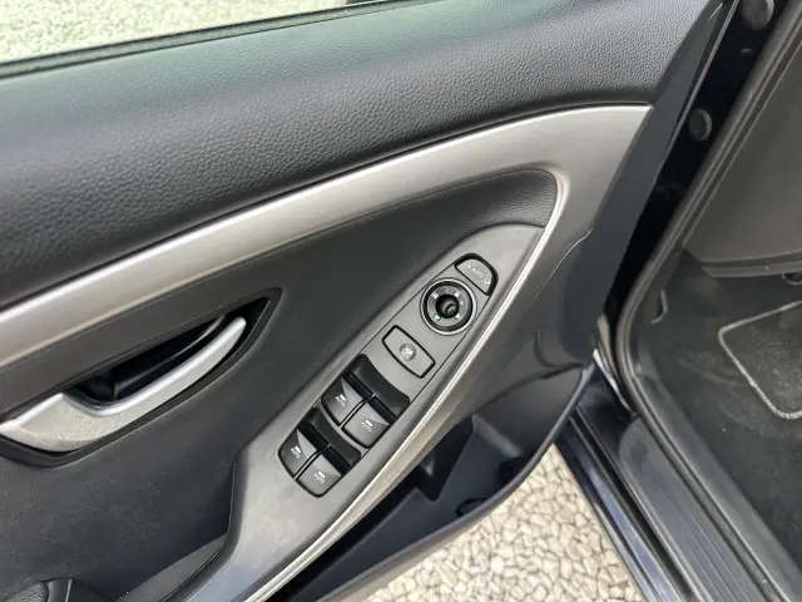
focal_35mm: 24
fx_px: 556
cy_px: 301
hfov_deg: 71.6
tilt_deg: -53.1
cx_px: 401
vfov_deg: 56.8
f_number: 1.78
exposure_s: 1/148
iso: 100
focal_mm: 6.86
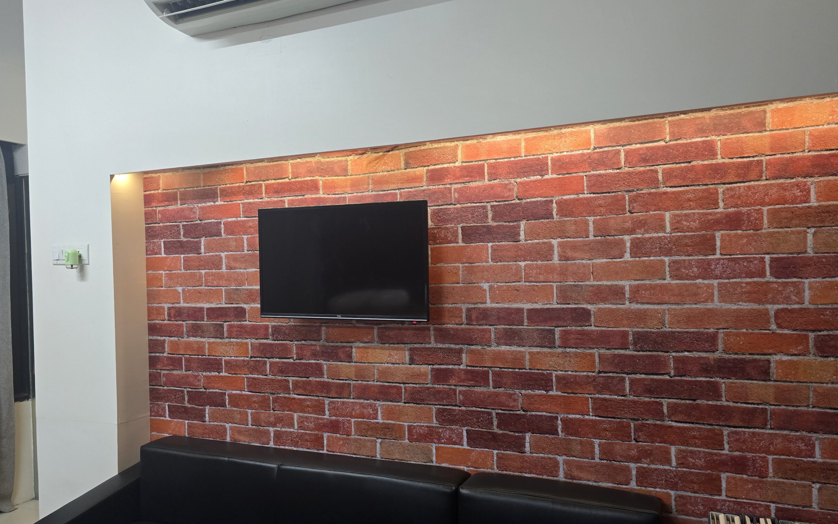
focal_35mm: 26
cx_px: 438
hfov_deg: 70.4
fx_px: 594
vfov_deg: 47.6
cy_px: 277
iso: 400
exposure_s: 1/100
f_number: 1.7
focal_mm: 6.3
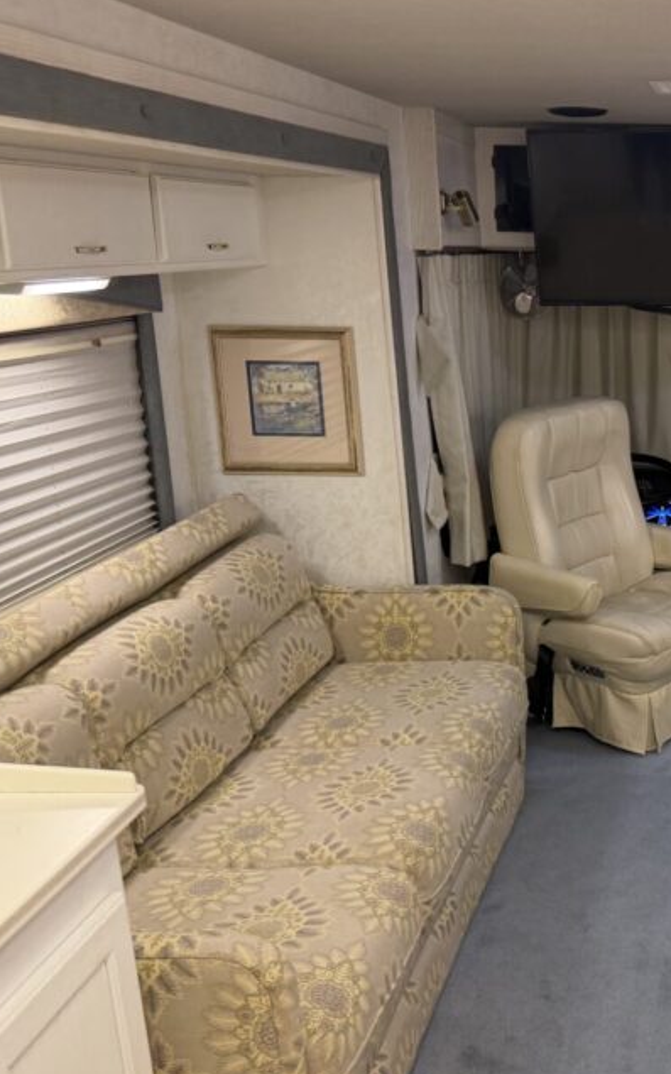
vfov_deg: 48.2
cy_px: 584
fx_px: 1199
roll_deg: -2.9
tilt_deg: -13.0
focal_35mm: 41
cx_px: 757
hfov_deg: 28.2
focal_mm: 6.76
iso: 160
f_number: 1.78
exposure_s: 1/60
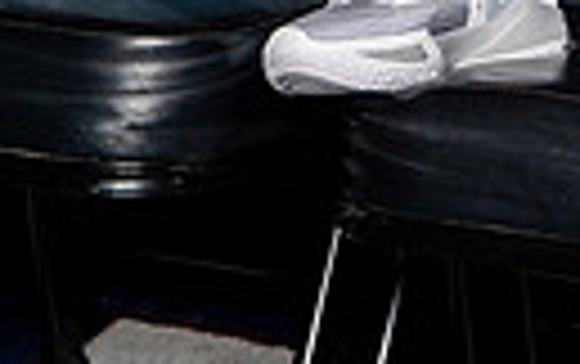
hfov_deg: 16.3
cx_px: 629
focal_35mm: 124
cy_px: -598
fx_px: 1963
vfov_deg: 9.2
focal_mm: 35
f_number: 6.3
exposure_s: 1/250
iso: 320
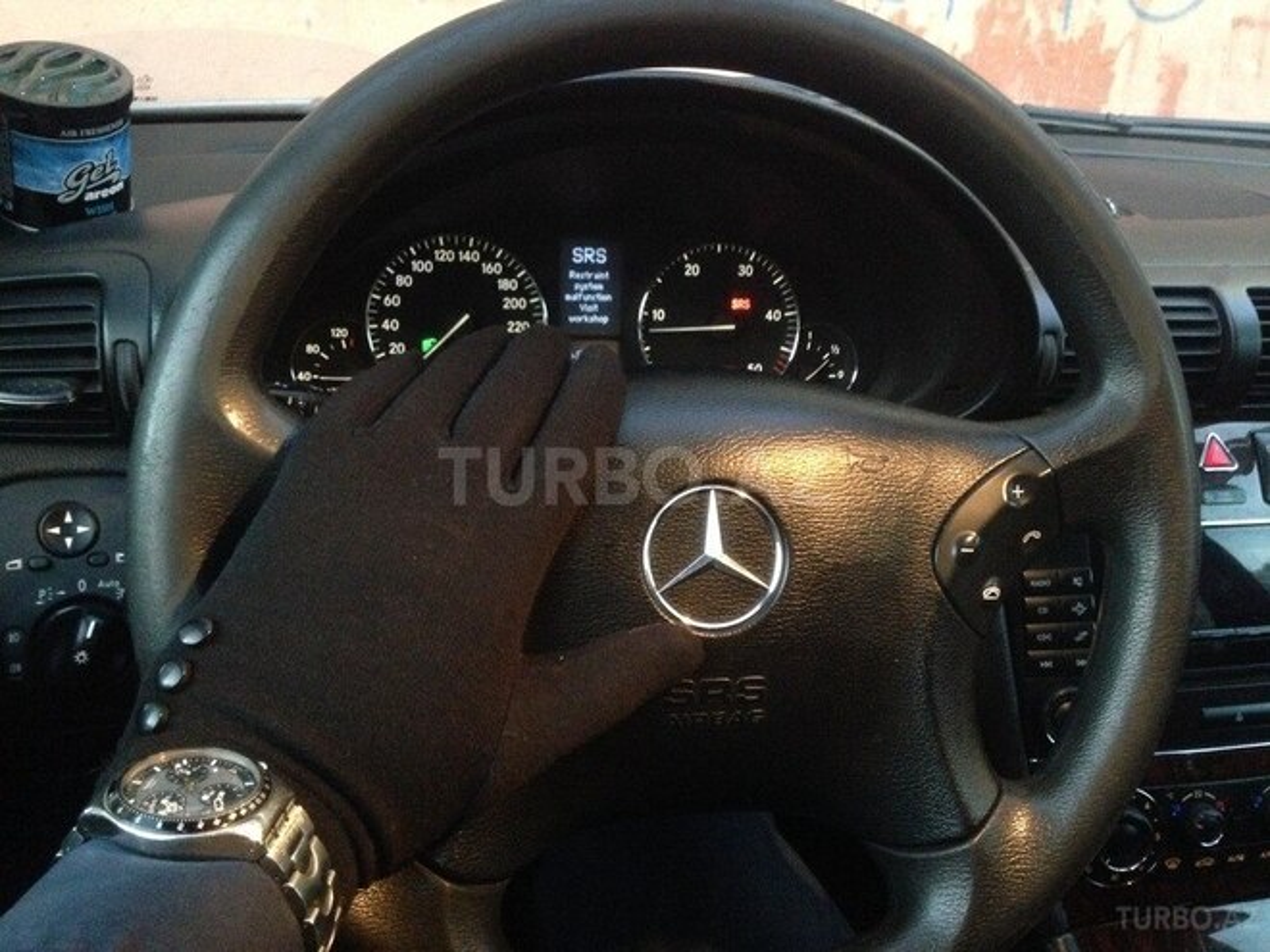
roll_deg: -2.4
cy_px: 476
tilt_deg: -19.6
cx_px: 635
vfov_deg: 42.9
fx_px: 1211
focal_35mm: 33
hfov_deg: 55.4
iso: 800
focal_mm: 4.12
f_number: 2.4
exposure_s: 1/15
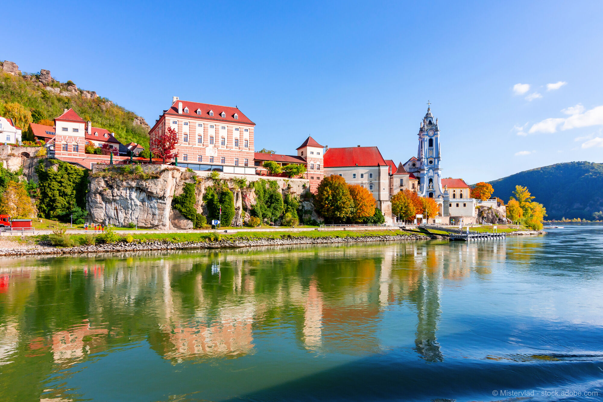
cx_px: 302
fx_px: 377
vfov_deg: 56.1
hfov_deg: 77.3
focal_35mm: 22
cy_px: 201
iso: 320
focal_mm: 15
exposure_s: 1/640
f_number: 11
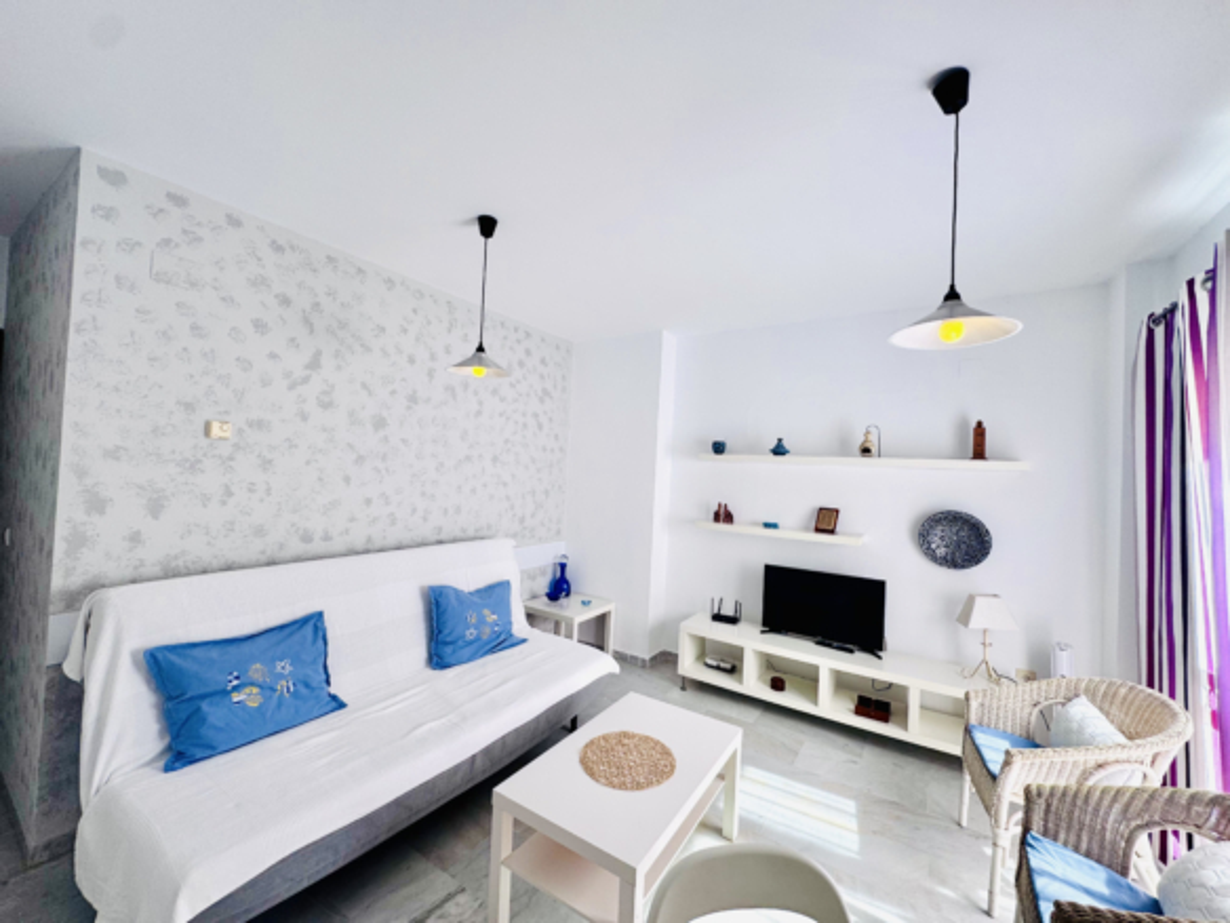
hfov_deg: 102.1
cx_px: 615
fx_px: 497
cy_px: 462
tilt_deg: +1.9
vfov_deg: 85.7
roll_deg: -2.2
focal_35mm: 14
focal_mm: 2.22
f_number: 2.2
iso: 50
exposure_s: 1/99
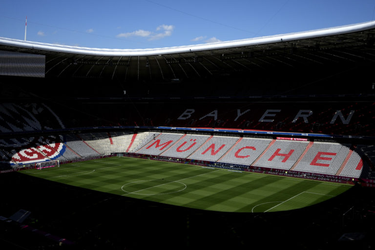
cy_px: 125
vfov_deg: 36.9
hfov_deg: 53.1
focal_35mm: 36
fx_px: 375
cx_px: 188
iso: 250
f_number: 2.8
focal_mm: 24
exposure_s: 1/8000
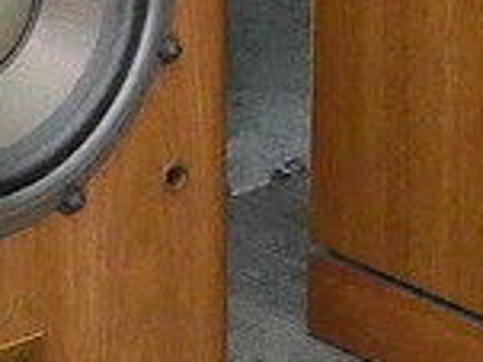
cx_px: 237
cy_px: -426
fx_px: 3555
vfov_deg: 5.7
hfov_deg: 7.8
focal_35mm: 255
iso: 1600
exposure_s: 1/60
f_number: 3.8
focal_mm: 7.2
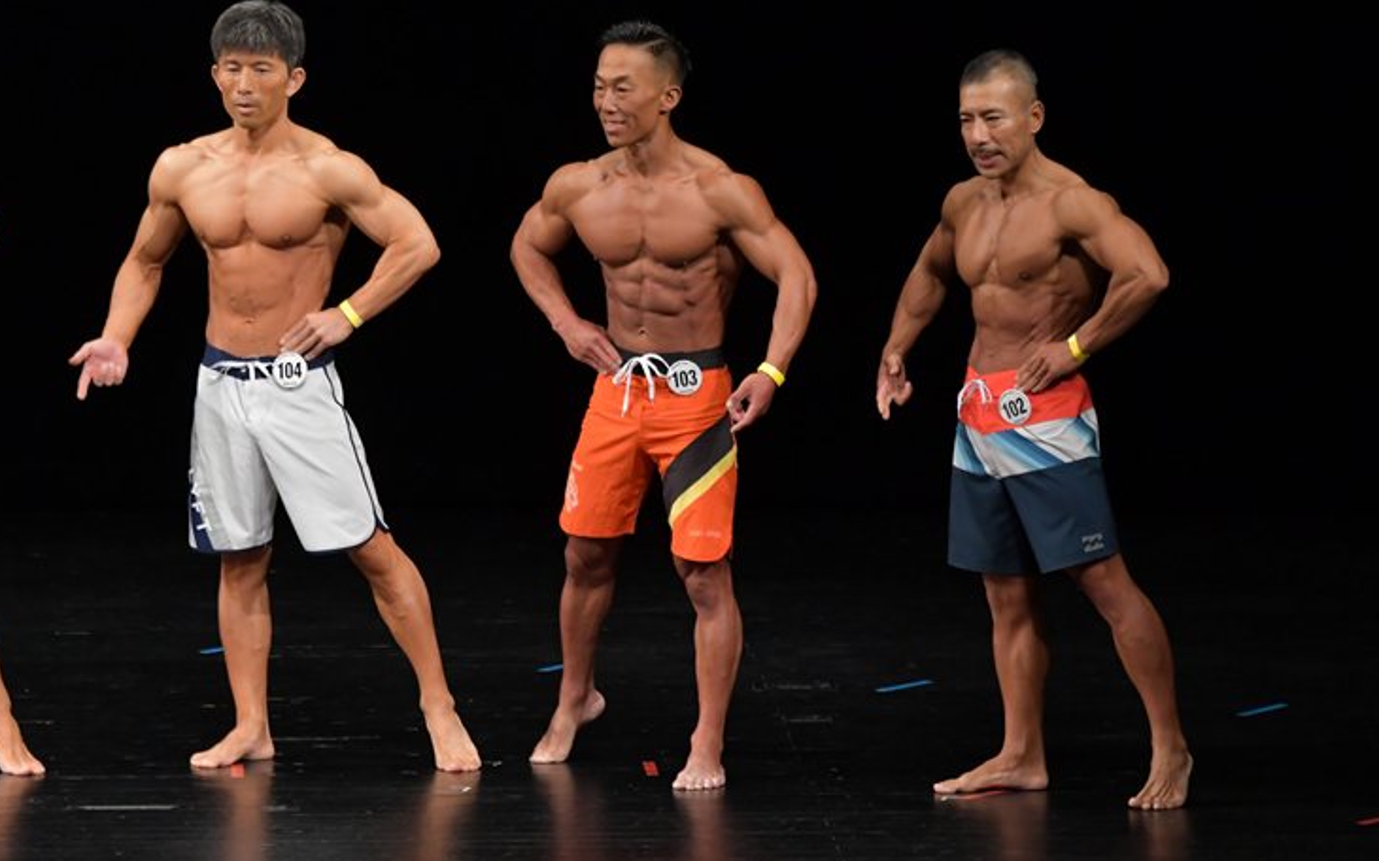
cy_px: 421
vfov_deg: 4.5
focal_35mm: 292
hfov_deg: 7.2
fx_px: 10972
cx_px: 660
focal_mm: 180
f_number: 5.6
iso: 3200
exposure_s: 1/400
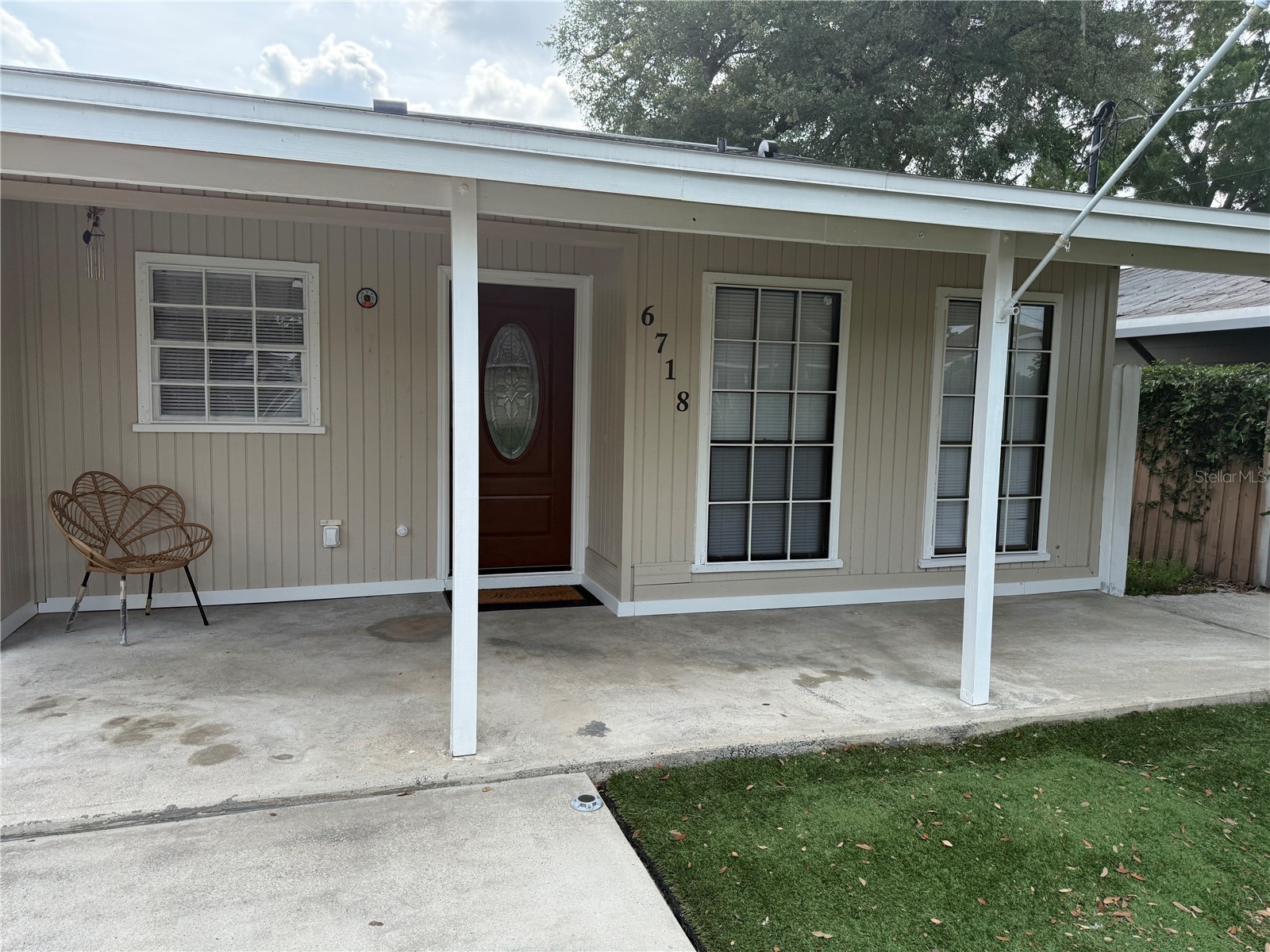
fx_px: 881
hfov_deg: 71.6
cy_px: 476
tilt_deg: -5.2
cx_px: 635
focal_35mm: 24
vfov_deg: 56.8
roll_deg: -0.7
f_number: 1.78
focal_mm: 6.76
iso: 100
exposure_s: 1/1653
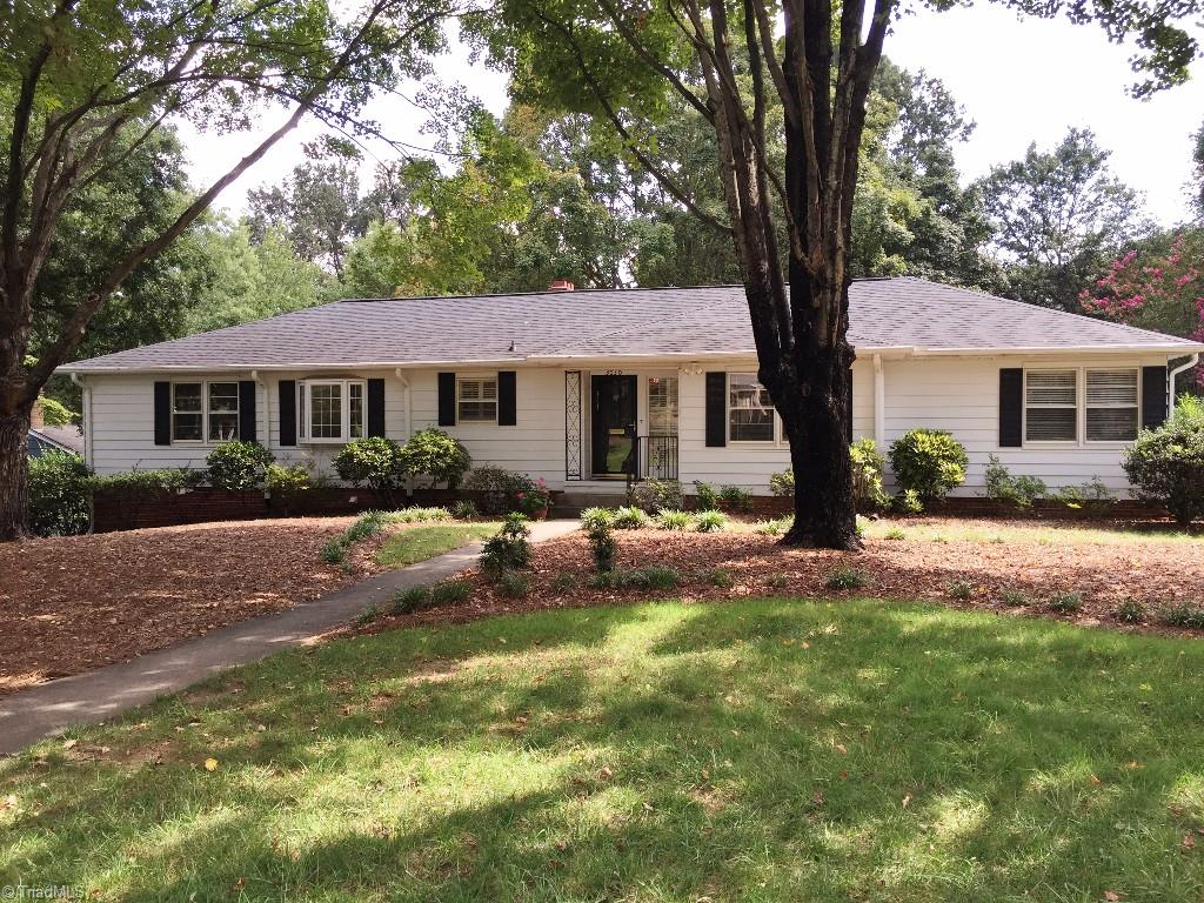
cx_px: 602
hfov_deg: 61.7
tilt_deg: -1.4
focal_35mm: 29
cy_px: 452
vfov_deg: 48.2
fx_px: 1009
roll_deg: +0.3
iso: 32
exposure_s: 1/183
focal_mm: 4.15
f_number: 2.2
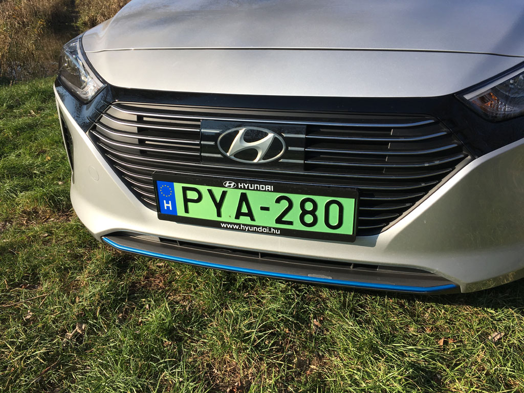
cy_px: 196
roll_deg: -0.3
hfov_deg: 61.7
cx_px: 262
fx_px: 439
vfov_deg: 48.2
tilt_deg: -25.6
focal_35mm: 29
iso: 25
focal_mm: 4.15
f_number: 2.2
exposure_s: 1/1131
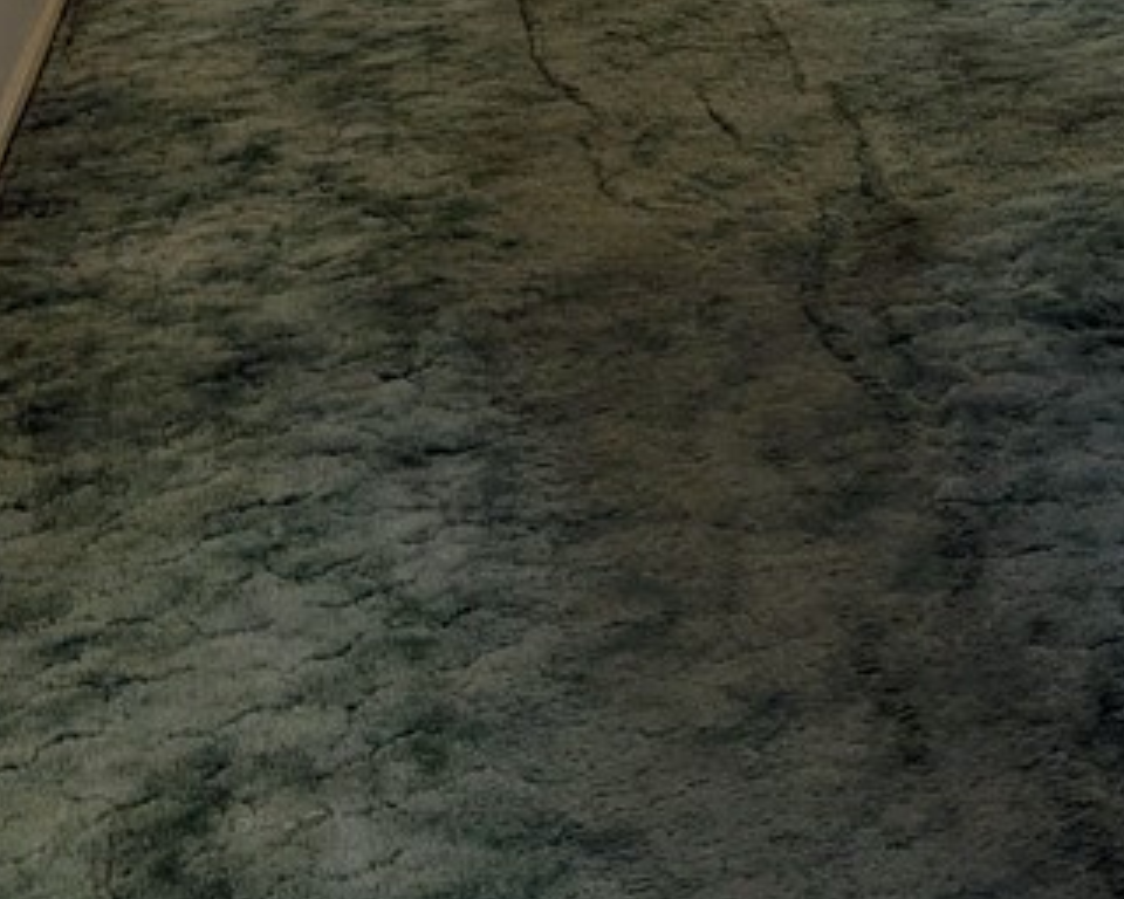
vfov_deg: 18.5
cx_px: 1085
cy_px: -376
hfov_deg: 24.4
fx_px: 2495
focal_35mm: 75
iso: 79
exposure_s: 1/120
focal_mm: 6.81
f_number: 1.85
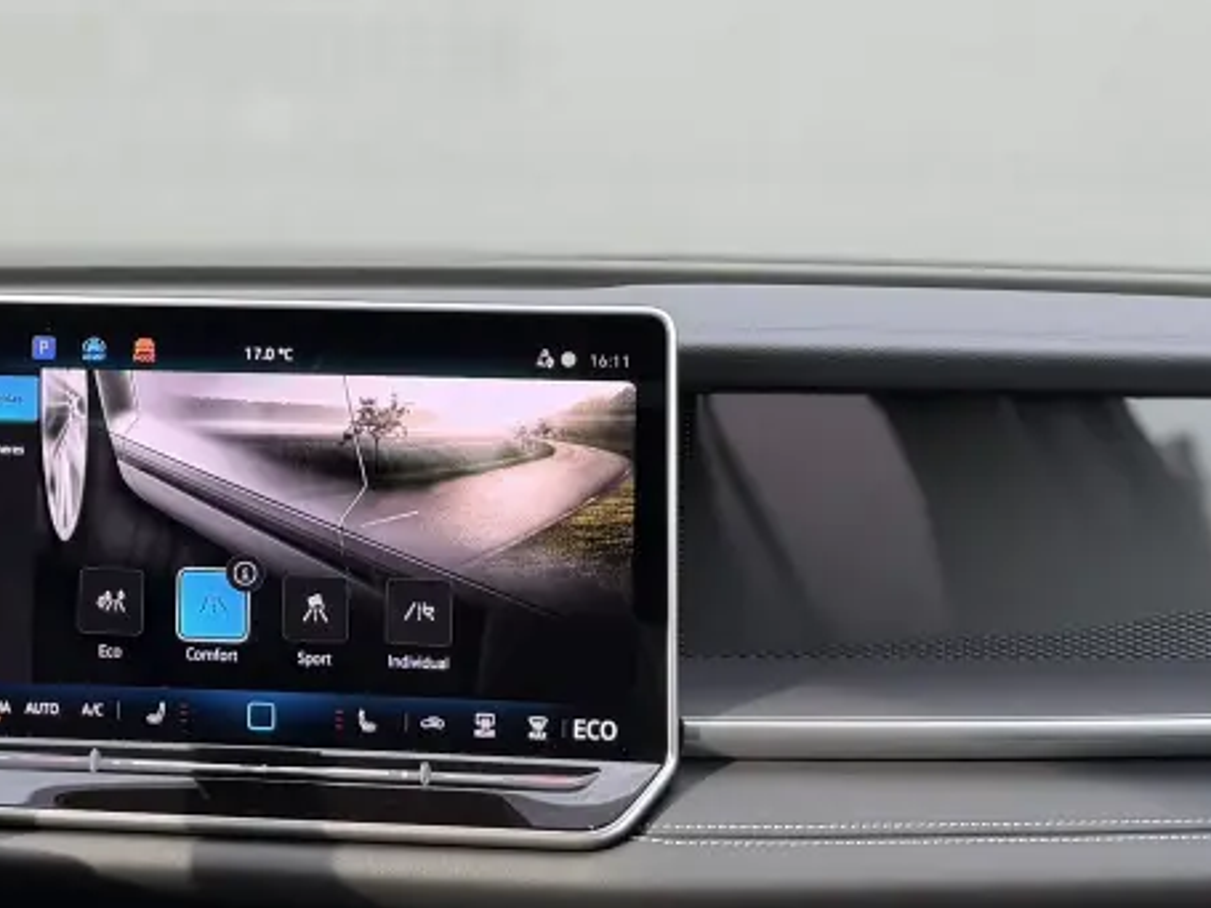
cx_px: 141
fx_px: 2658
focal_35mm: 76
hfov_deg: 25.0
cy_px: 280
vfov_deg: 19.3
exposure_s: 1/144
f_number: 1.78
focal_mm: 6.76
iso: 50
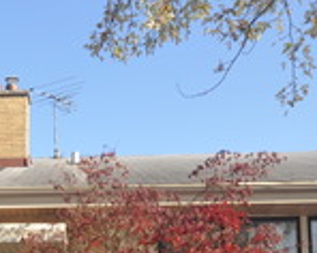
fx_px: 684
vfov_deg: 20.2
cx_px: 17
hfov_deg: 25.1
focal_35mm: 73
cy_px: 265
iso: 200
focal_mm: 12
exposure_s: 1/200
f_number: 10
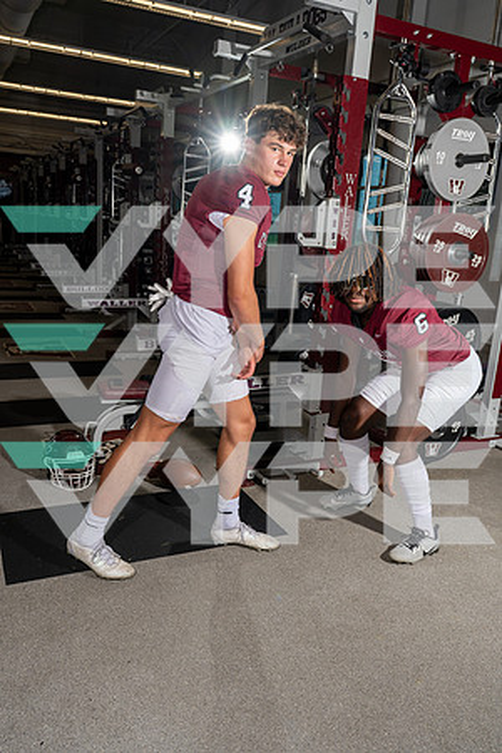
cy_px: 376
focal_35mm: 29
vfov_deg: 63.7
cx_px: 251
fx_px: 607
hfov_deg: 45.0
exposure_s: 1/250
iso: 200
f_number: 5.6
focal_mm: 29
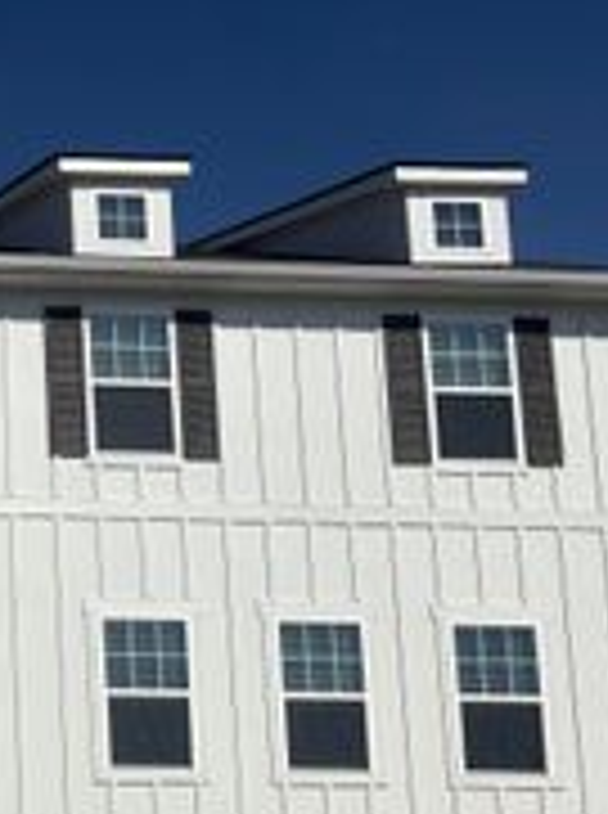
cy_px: 686
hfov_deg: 17.4
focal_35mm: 72
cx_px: -414
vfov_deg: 26.4
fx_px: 1692
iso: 40
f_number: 1.6
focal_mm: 5.96
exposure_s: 1/10101
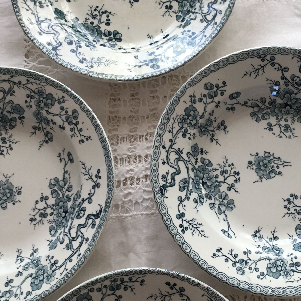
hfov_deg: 38.2
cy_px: 161
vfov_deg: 38.3
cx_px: 180
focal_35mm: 44
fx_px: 433
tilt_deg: -79.1
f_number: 2.4
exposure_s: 1/100
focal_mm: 3.3
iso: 40
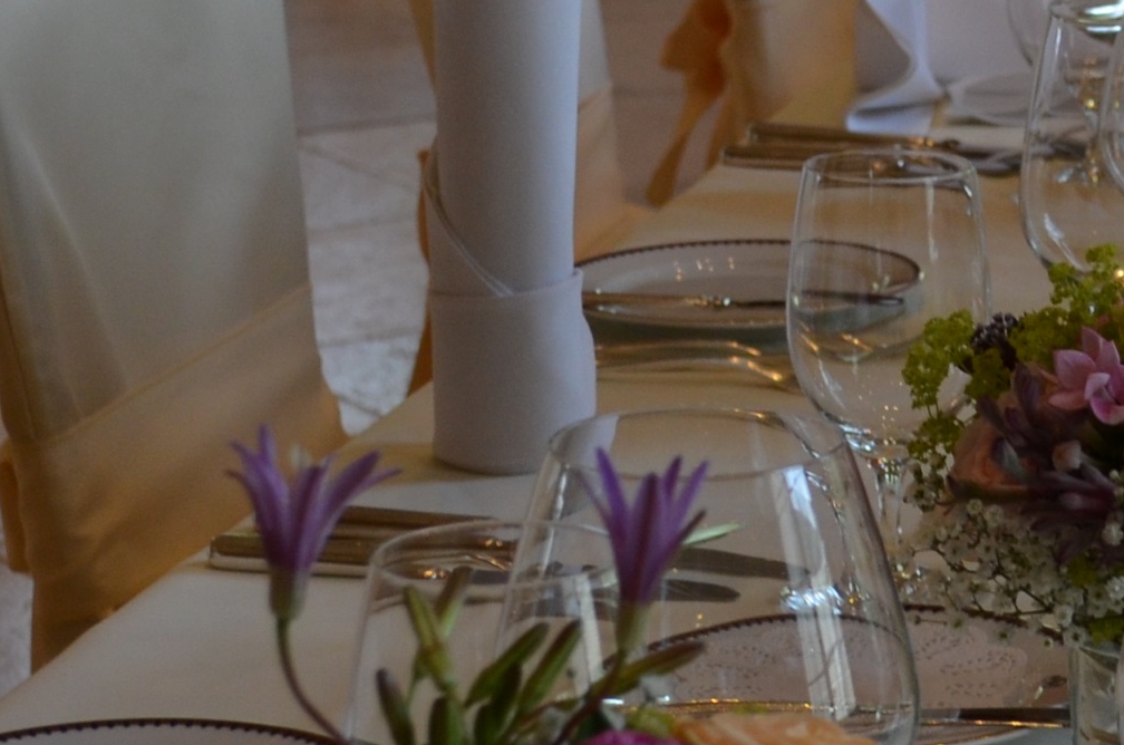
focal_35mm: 176
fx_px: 5485
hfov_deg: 11.4
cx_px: 1426
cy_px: 9
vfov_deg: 7.7
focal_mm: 30
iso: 400
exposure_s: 1/125
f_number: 5.6
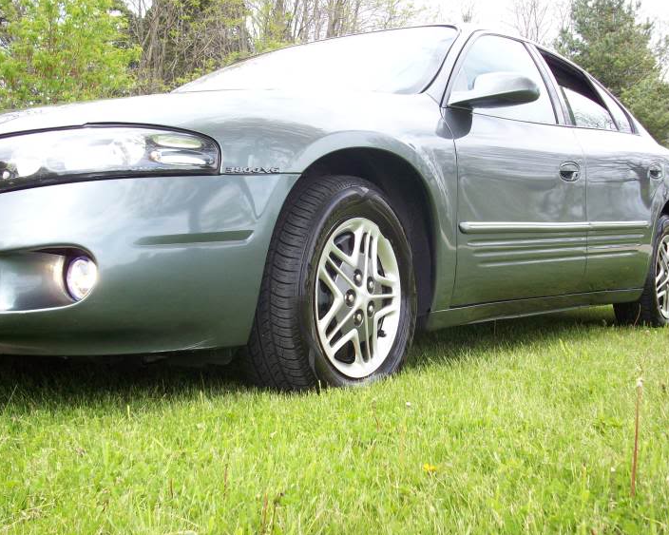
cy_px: 277
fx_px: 1010
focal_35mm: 51
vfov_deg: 29.7
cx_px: 331
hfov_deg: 36.7
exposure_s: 1/218
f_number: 3.1
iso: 80
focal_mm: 7.6
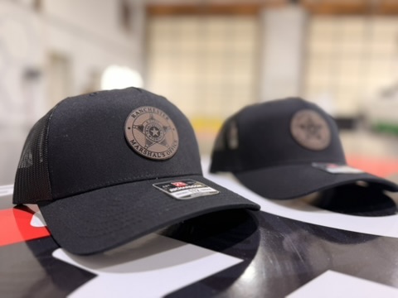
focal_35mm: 24
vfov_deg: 56.8
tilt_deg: -9.1
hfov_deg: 71.6
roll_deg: -1.8
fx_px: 276
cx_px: 199
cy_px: 149
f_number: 1.78
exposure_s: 1/60
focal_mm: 6.76
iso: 100
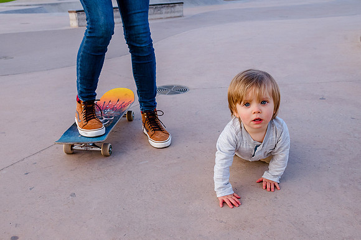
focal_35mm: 37
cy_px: 138
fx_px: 375
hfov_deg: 51.3
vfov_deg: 35.4
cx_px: 169
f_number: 7.1
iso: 1250
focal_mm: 27
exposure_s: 1/500
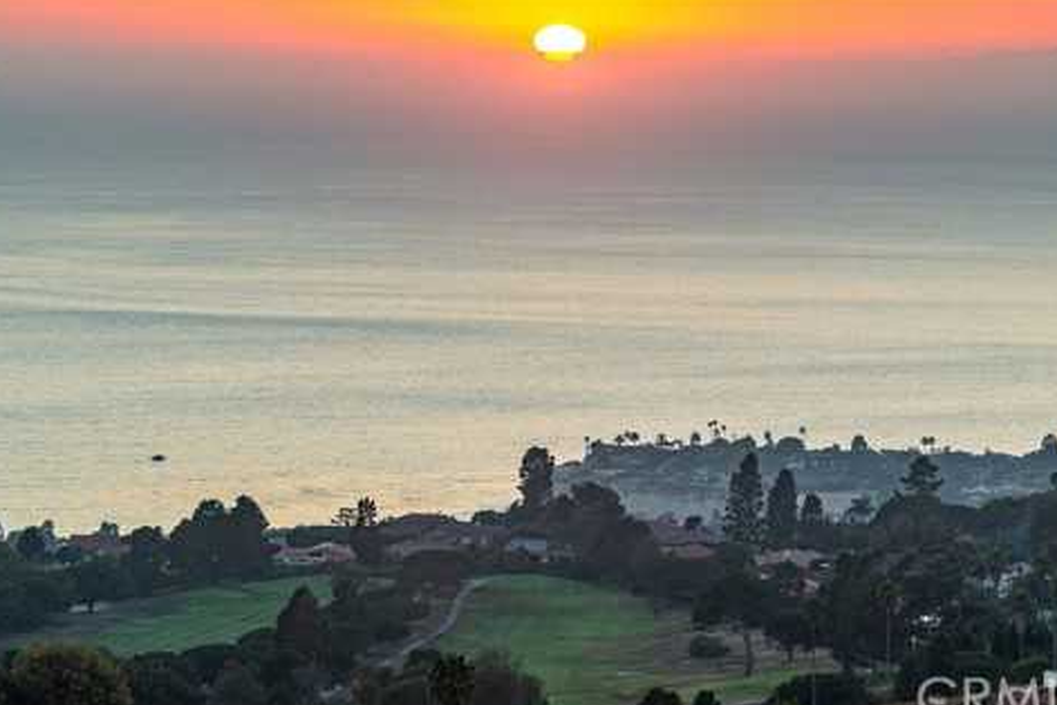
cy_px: 252
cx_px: 511
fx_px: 5374
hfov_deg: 11.2
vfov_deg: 7.5
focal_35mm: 183
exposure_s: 1/250
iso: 320
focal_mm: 135
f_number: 8
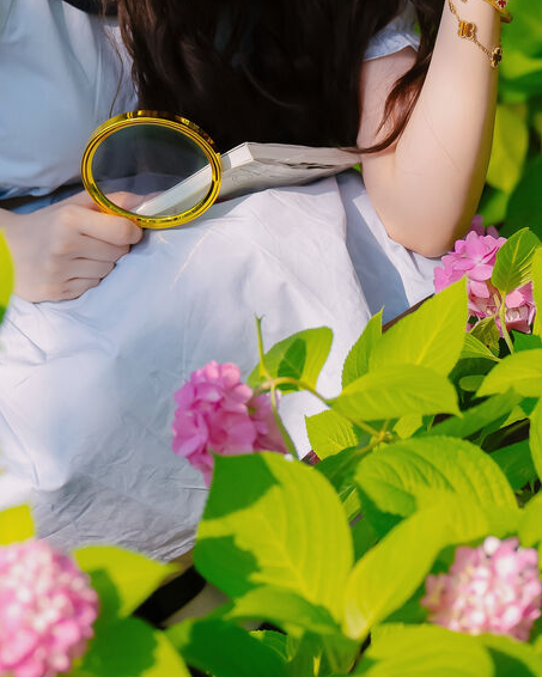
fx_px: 4250
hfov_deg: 7.3
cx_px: 299
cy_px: -144
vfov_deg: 9.0
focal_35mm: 212
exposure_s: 1/800
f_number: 2.8
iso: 100
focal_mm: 71
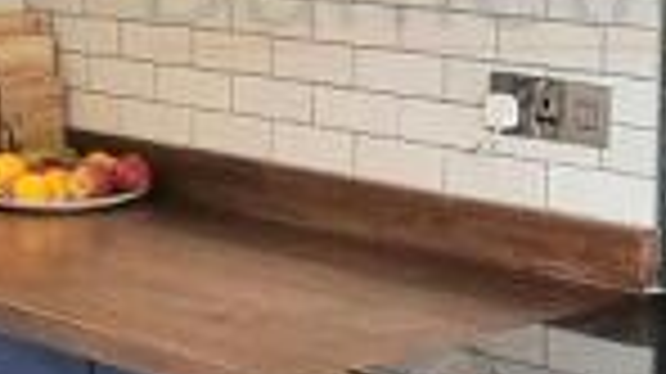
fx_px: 1729
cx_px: 693
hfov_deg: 20.9
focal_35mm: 98
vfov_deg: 12.2
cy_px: 5
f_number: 2.2
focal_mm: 2.2
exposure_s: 1/50
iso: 200
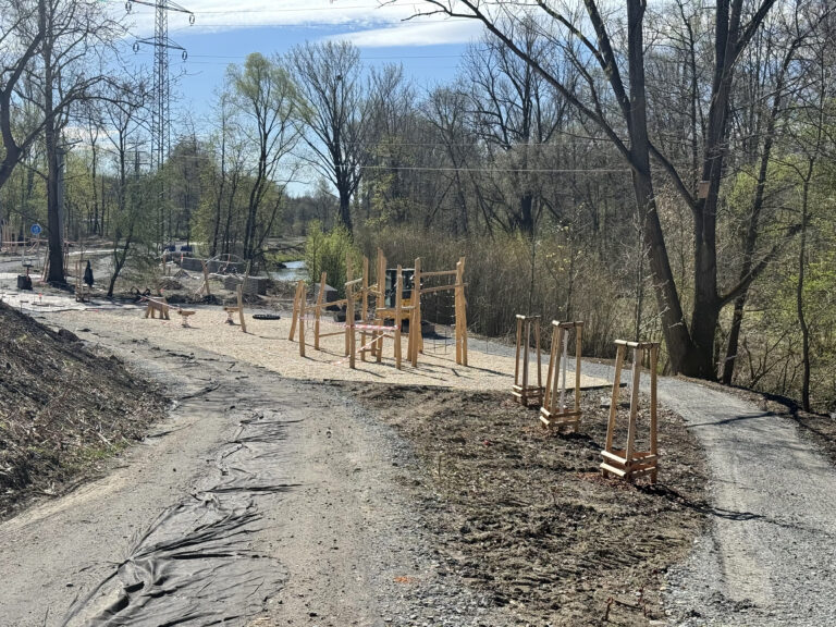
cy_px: 314
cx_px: 418
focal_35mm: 48
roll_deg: -1.3
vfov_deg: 30.3
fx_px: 1159
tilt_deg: -4.0
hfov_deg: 39.7
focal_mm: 6.76
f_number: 1.78
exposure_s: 1/5587
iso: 80
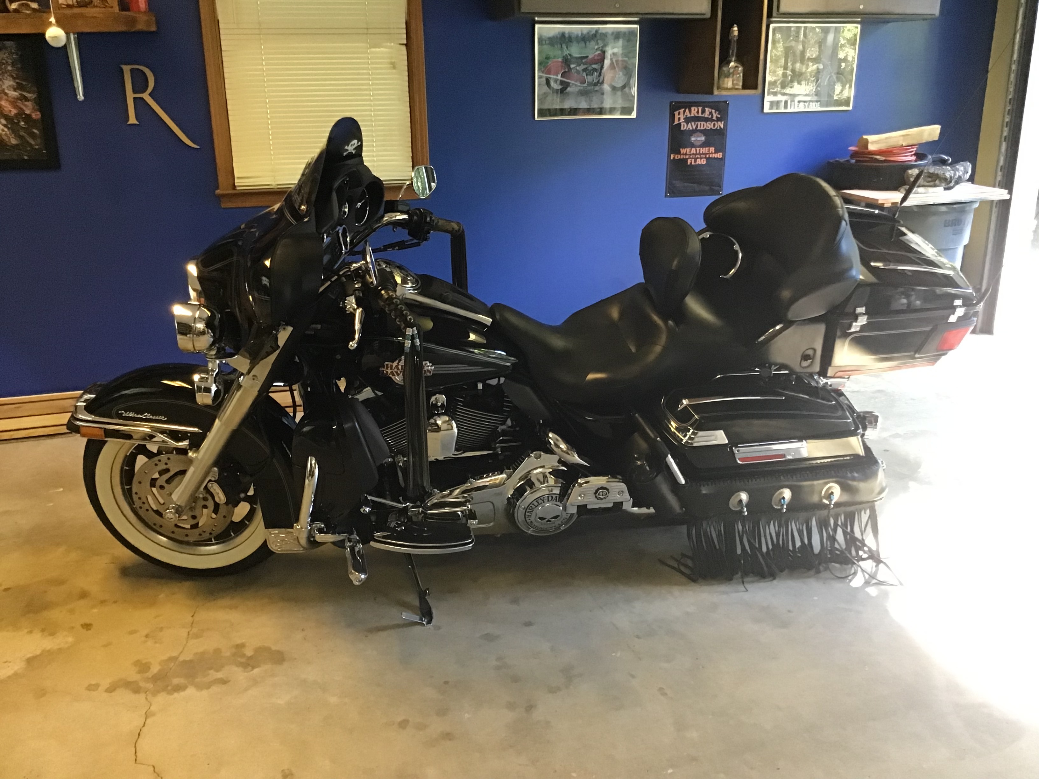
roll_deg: +1.0
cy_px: 390
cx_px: 520
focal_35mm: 31
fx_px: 930
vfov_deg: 45.4
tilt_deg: -17.9
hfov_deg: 58.4
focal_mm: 3.3
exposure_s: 1/24
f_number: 2.4
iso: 200
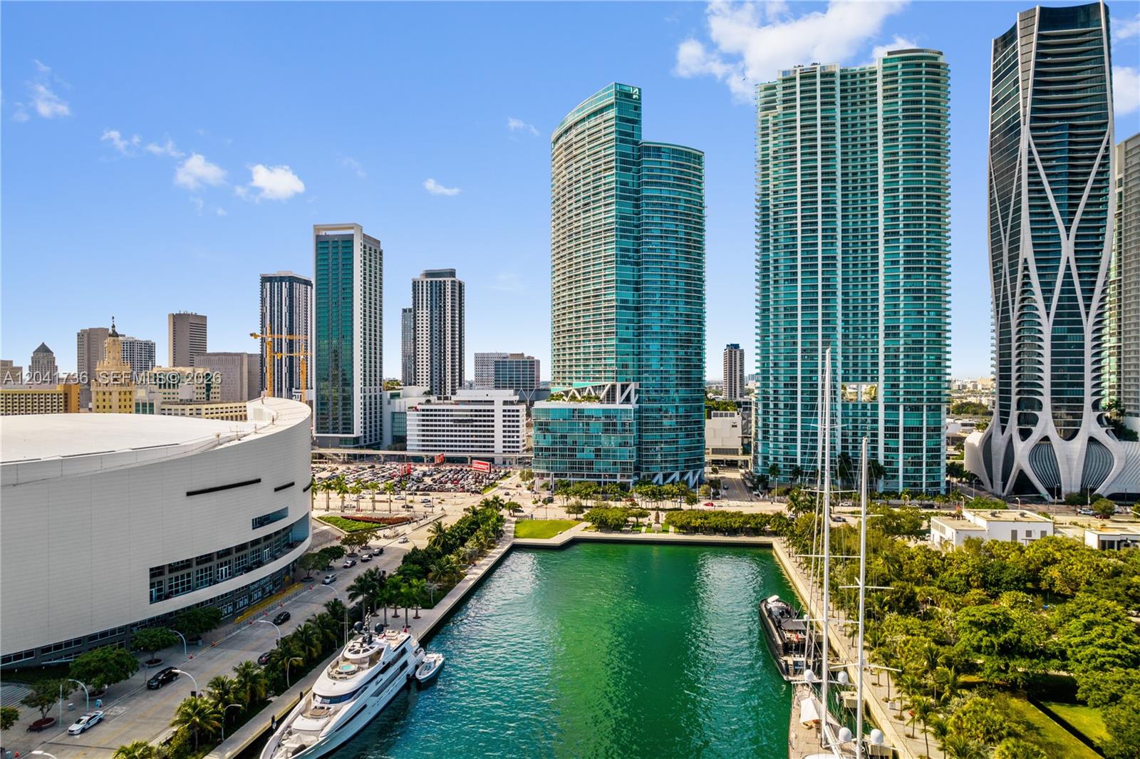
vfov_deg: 57.2
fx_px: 696
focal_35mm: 22
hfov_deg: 78.6
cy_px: 380
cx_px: 570
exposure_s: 1/90
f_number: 2.8
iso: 100
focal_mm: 8.38
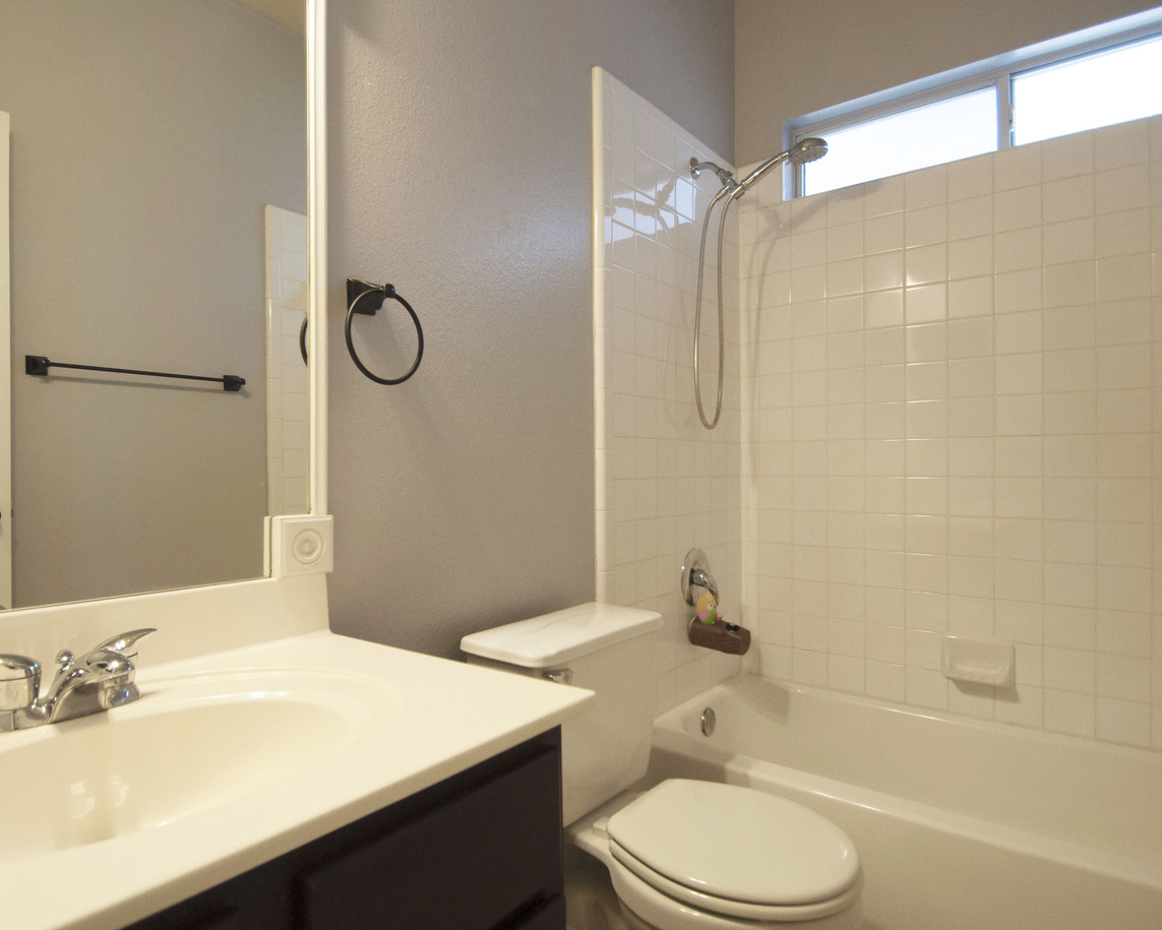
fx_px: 688
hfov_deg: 80.3
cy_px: 466
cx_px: 566
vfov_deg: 68.1
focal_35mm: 20
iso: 640
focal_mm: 10
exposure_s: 1/80
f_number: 4.5
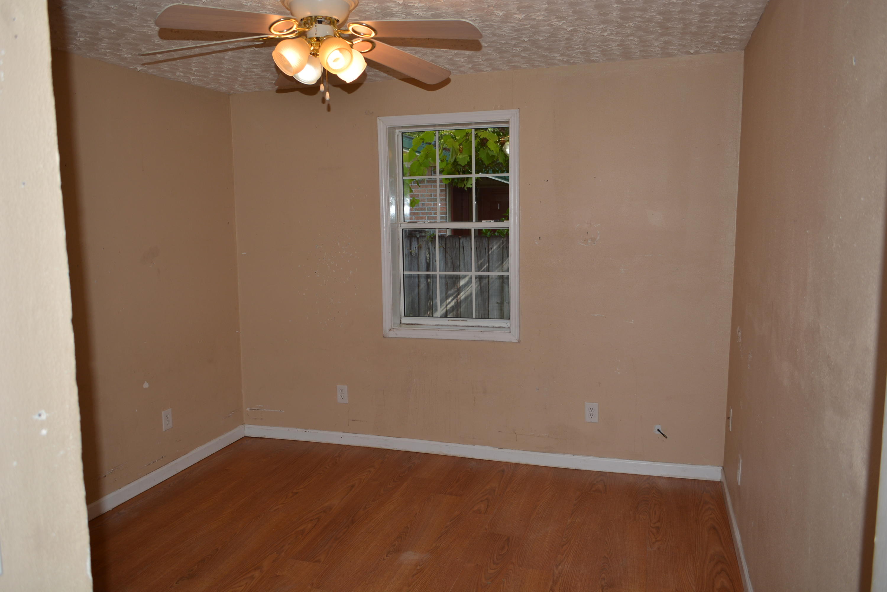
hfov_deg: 67.4
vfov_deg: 47.9
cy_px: 296
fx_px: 665
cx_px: 444
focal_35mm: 27
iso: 100
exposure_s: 1/200
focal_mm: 18
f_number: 3.5
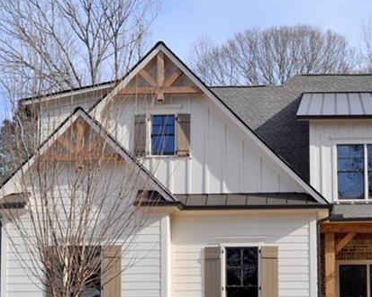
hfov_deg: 21.5
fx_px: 959
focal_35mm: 87
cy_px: 281
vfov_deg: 17.3
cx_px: 331
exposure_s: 1/400
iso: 200
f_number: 10
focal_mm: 25
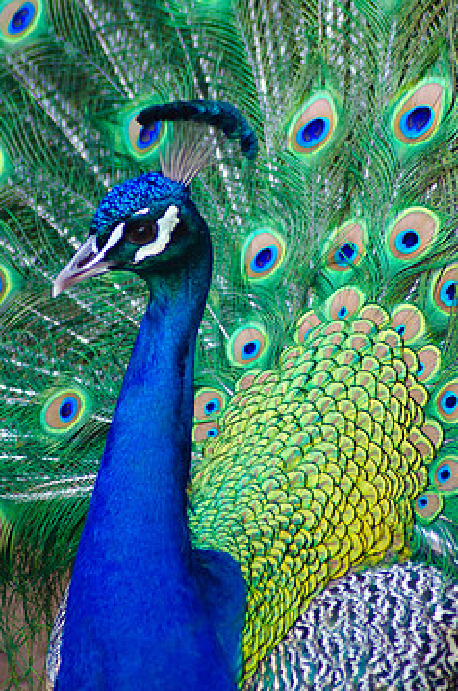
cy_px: 300
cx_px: 250
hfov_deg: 4.7
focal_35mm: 292
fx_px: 5586
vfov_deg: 7.1
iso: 1000
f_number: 4.5
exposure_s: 1/1250
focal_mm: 155
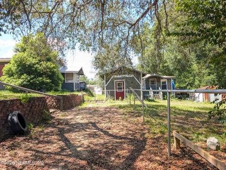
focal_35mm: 24
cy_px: 85
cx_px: 113
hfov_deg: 71.6
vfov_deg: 56.8
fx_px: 157
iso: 21
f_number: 1.68
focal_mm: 6.9
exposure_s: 1/196
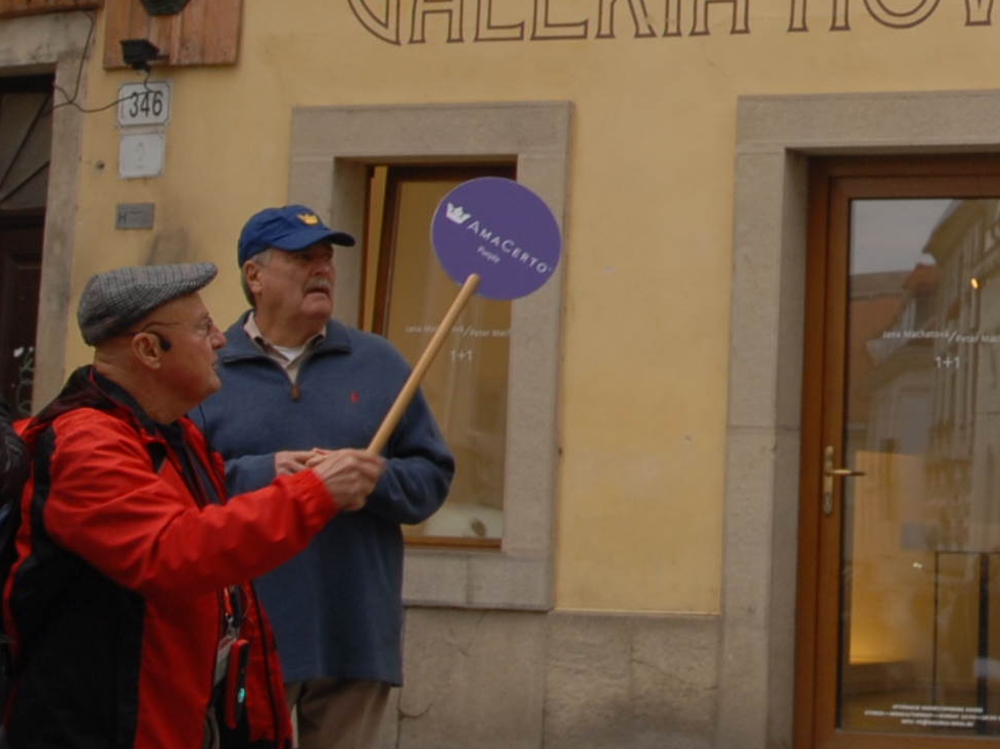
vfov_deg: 12.2
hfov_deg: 16.0
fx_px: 3463
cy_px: -53
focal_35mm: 120
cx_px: 1105
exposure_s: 1/60
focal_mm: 21
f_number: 4
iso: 100
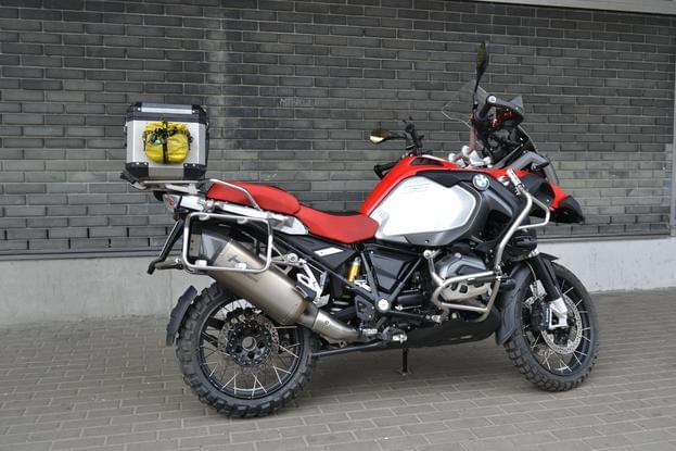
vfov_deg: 39.9
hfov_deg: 57.2
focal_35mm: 33
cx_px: 338
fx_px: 619
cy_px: 226
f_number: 5.6
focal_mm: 22
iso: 360
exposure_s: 1/125
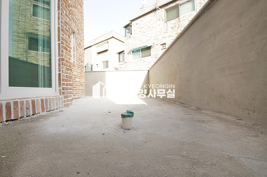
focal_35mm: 15
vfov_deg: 77.2
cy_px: 88
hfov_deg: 100.4
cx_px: 134
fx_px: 111
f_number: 9
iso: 800
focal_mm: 10
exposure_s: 1/250
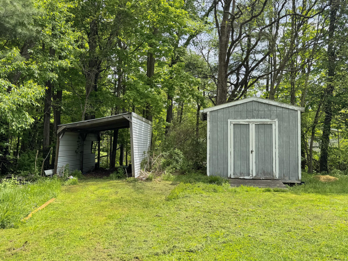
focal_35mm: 30
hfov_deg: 59.9
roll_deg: -0.1
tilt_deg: +1.7
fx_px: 302
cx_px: 167
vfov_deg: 46.8
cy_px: 129
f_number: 1.78
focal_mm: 6.76
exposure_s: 1/1869
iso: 80
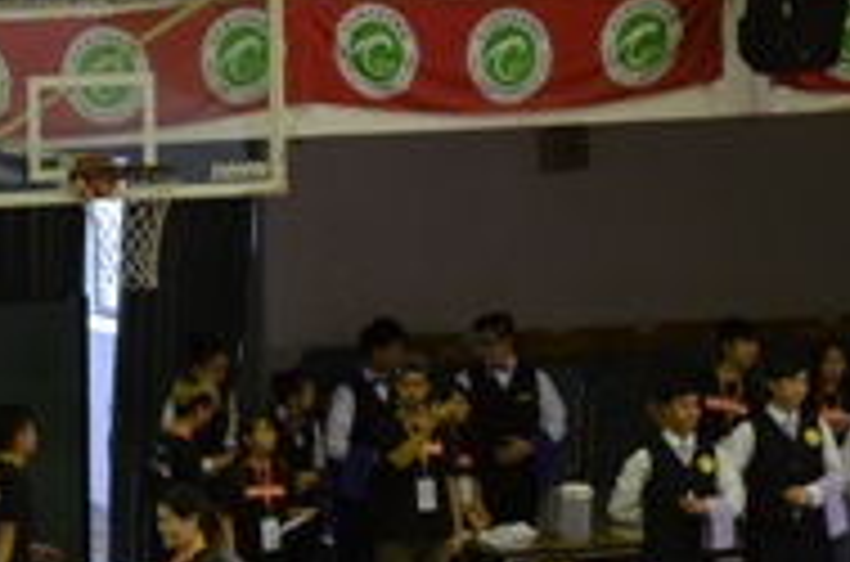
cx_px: -112
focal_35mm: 269
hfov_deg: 7.6
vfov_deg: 5.1
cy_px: 818
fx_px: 6327
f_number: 5.6
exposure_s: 1/40
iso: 800
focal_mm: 55
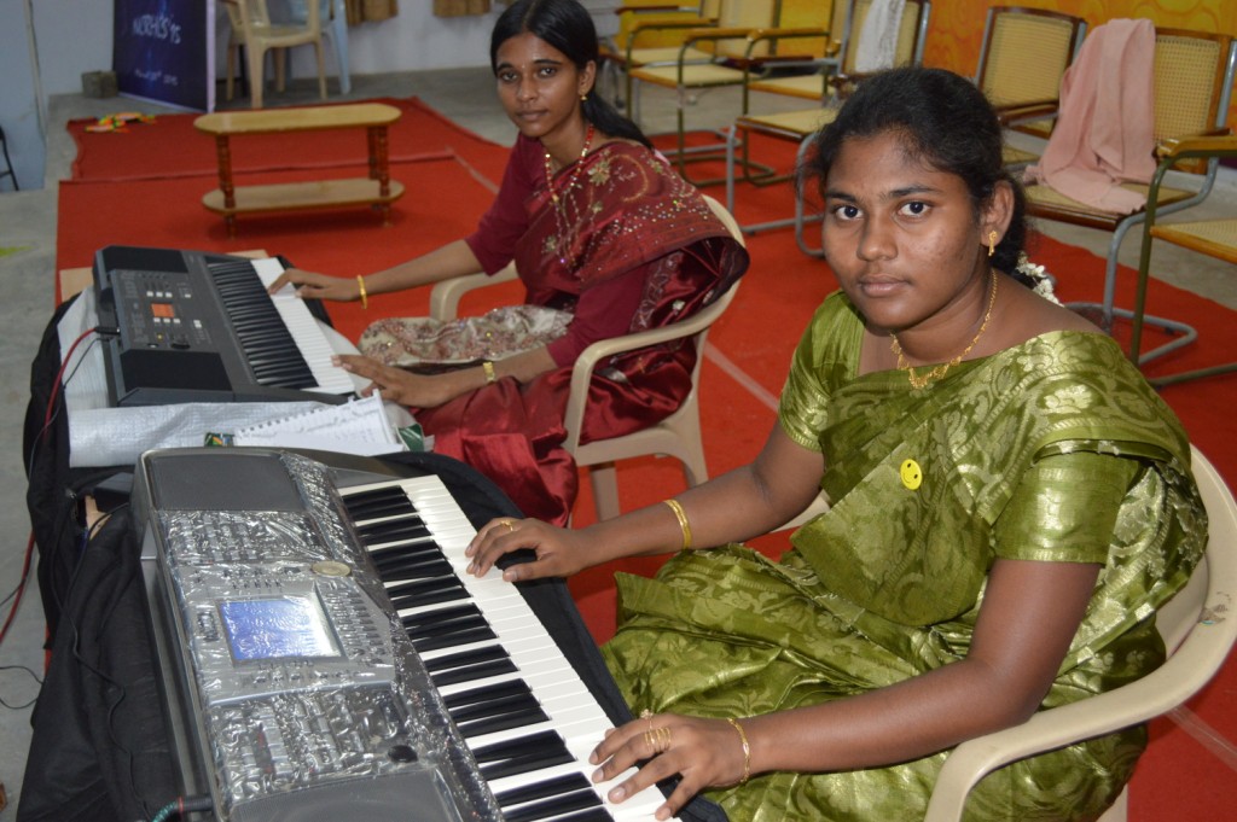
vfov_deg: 31.8
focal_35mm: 42
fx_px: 1442
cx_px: 618
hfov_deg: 46.4
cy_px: 411
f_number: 4.5
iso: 1000
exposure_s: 1/60
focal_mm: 28
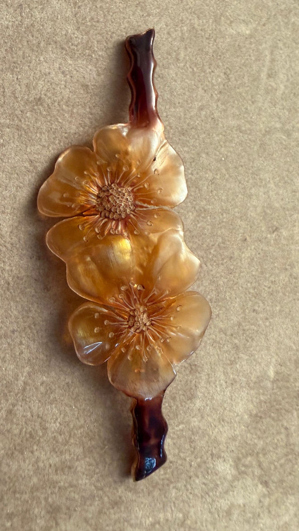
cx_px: 106
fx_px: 409
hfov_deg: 39.8
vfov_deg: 66.1
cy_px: 269
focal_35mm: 29
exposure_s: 1/50
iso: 400
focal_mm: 2.22
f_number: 2.2
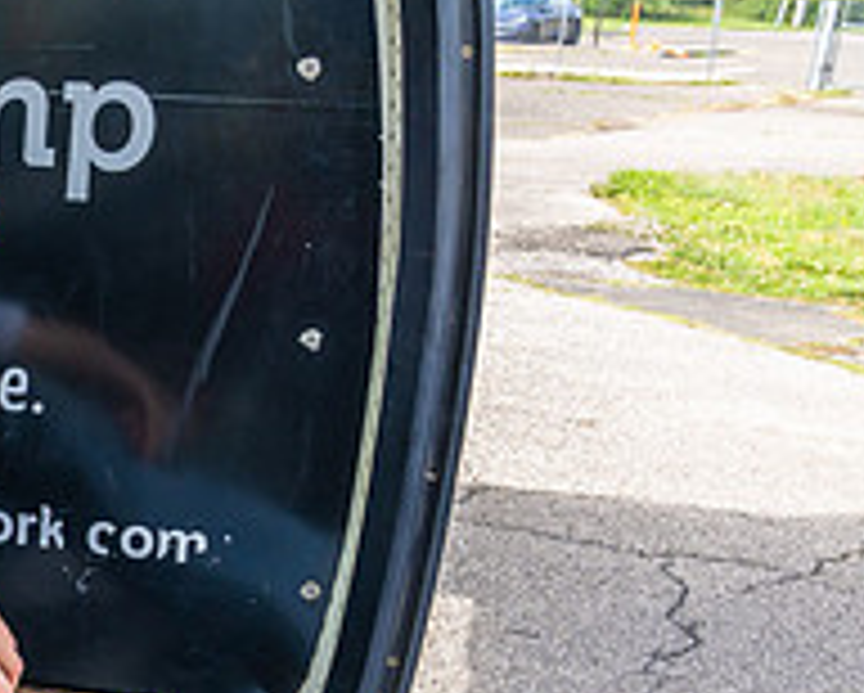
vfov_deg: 22.2
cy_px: 551
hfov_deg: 24.9
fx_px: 1741
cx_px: -202
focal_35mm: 68
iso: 640
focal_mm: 24
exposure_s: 1/320
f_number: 7.1
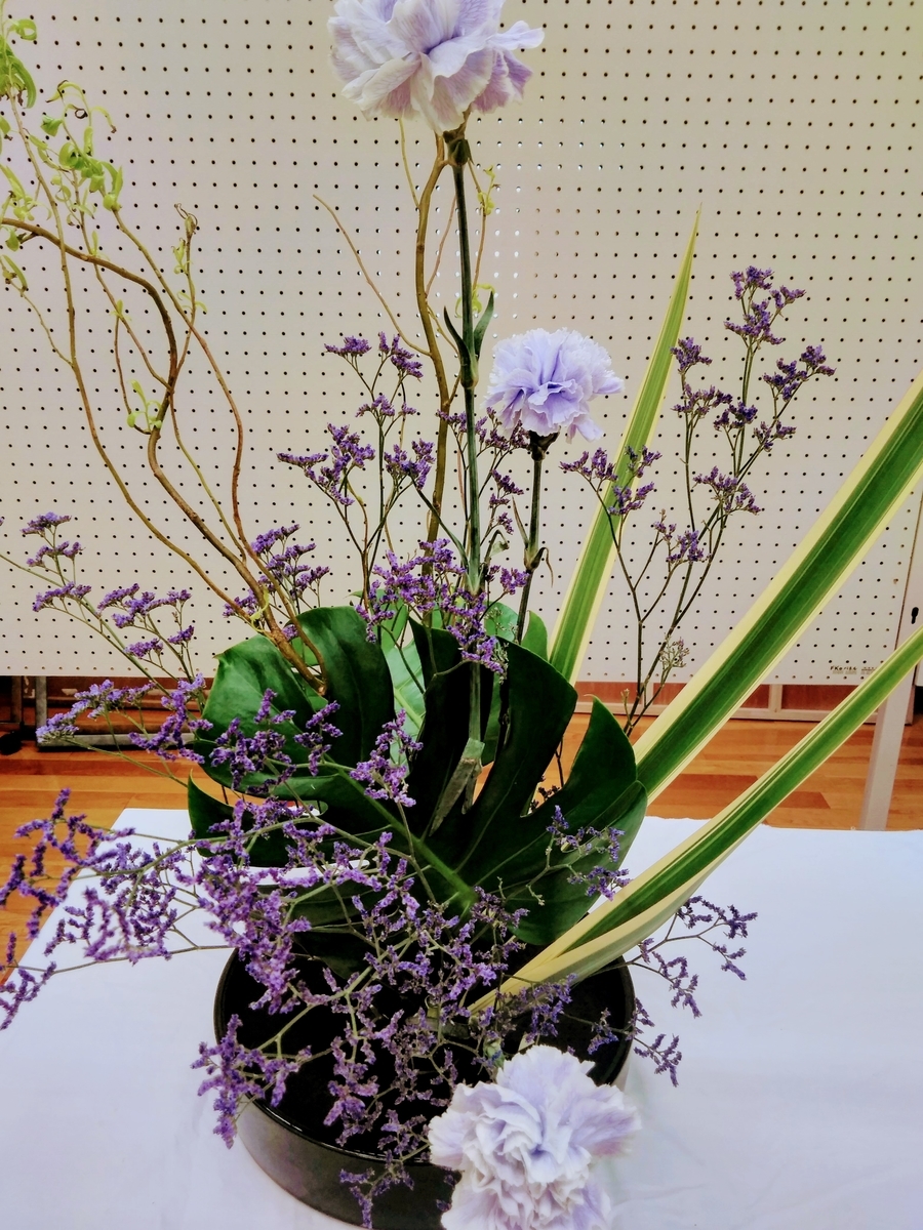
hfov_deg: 53.1
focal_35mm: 26
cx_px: 462
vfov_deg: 67.3
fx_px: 924
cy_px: 615
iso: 42
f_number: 2.2
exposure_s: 1/33
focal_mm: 3.46
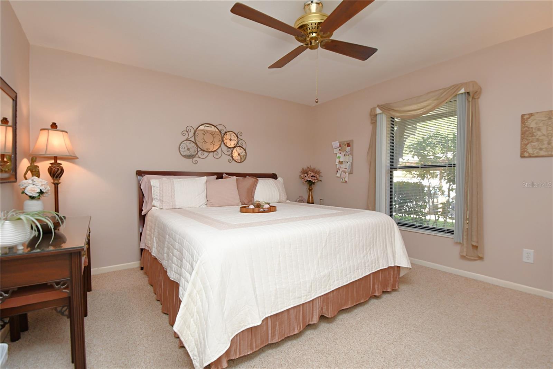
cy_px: 184
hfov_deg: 100.4
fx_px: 230
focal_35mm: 15
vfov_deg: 77.3
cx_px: 276
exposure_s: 1/60
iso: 500
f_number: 6.3
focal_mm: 10
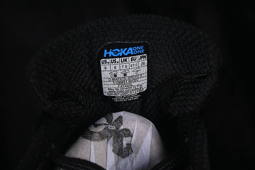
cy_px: 85
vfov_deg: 18.2
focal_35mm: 75
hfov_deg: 27.0
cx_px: 128
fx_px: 531
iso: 160
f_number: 8
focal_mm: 50
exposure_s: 1/80
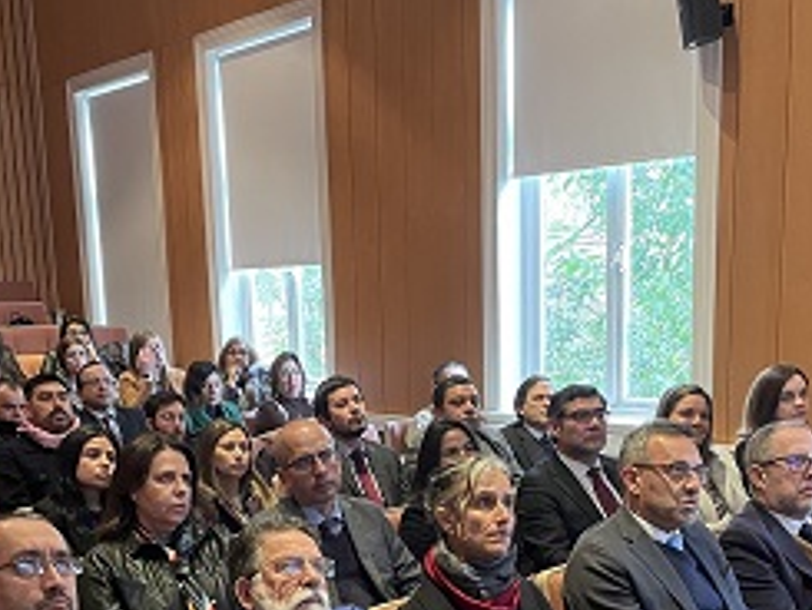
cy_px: 570
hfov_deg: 35.5
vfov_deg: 26.0
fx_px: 1267
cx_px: 376
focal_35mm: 54
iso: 640
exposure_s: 1/33
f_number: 1.6
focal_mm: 4.2
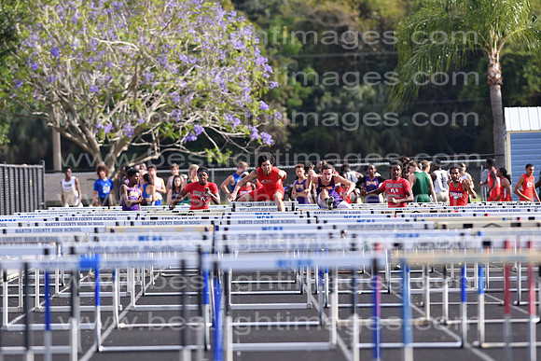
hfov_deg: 4.6
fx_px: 6764
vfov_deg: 3.1
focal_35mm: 450
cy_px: 180
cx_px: 270
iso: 400
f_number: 4
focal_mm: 300
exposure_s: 1/3200
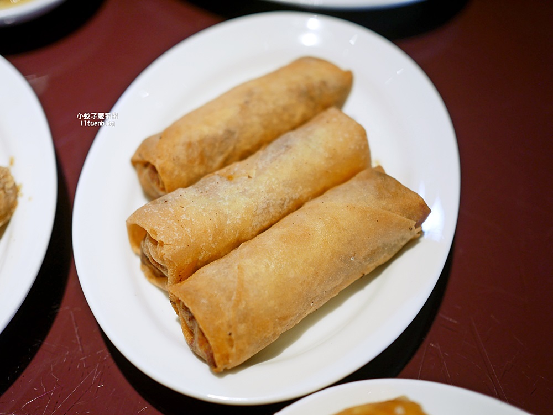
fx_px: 799
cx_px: 276
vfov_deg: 29.1
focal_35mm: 50
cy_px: 208
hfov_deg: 38.2
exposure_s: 1/400
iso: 200
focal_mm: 25
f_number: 1.8
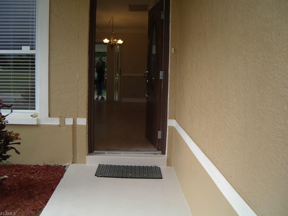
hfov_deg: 47.9
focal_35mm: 39
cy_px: 106
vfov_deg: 36.8
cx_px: 142
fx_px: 324
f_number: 2.6
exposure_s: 1/125
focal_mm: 5.8
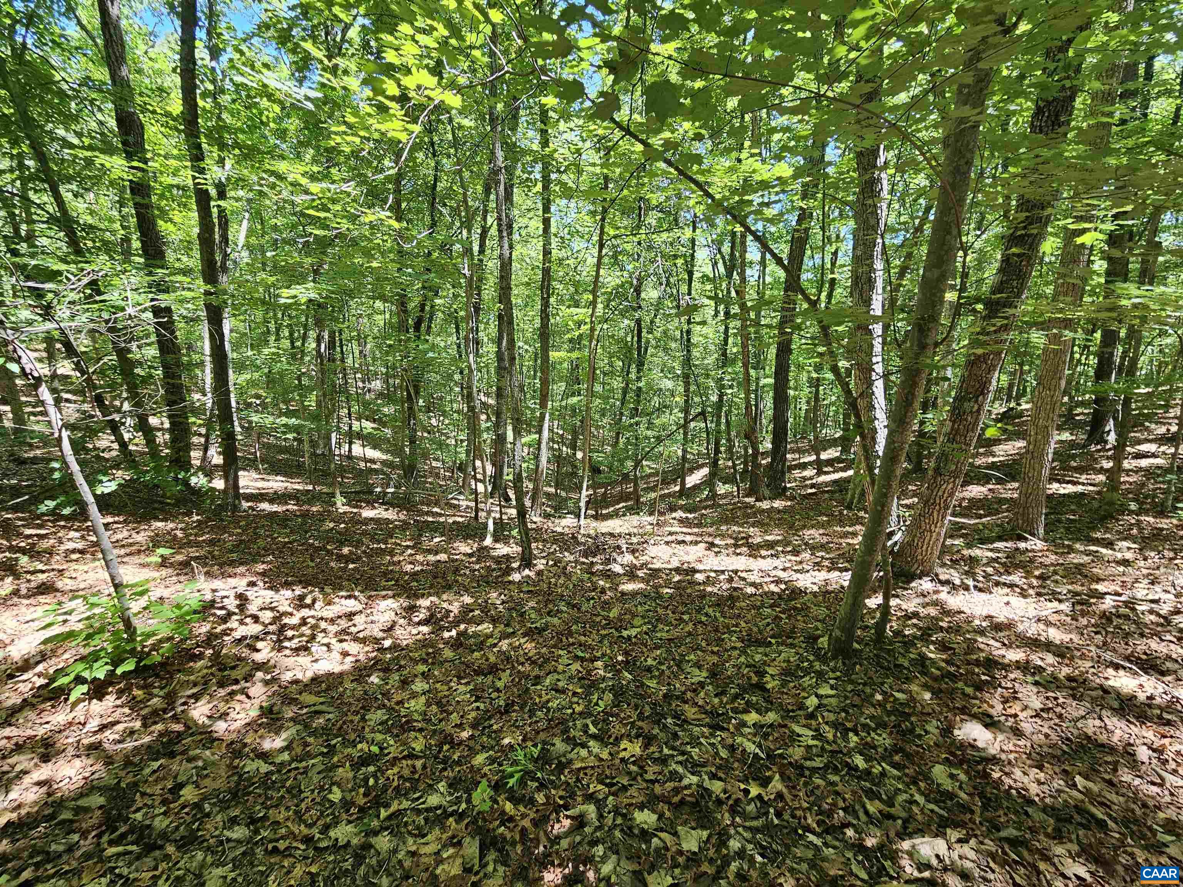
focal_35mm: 13
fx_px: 444
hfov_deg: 106.2
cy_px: 444
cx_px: 592
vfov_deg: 89.9
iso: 80
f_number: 2.2
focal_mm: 2.2
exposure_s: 1/120
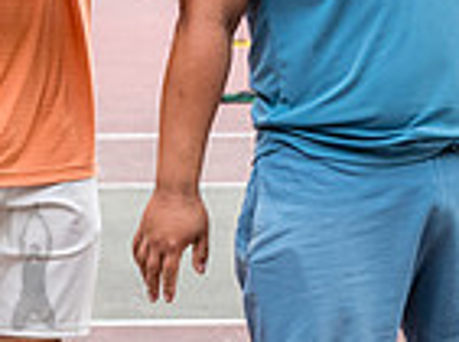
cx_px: 480
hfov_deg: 6.2
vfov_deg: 4.6
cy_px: 90
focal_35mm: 321
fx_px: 4246
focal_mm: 62
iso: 2500
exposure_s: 1/640
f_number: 4.5
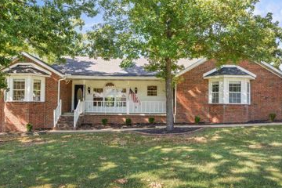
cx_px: 131
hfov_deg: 70.1
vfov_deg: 50.1
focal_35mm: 26
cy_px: 101
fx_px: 201
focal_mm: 12.3
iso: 200
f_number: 9
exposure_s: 1/15
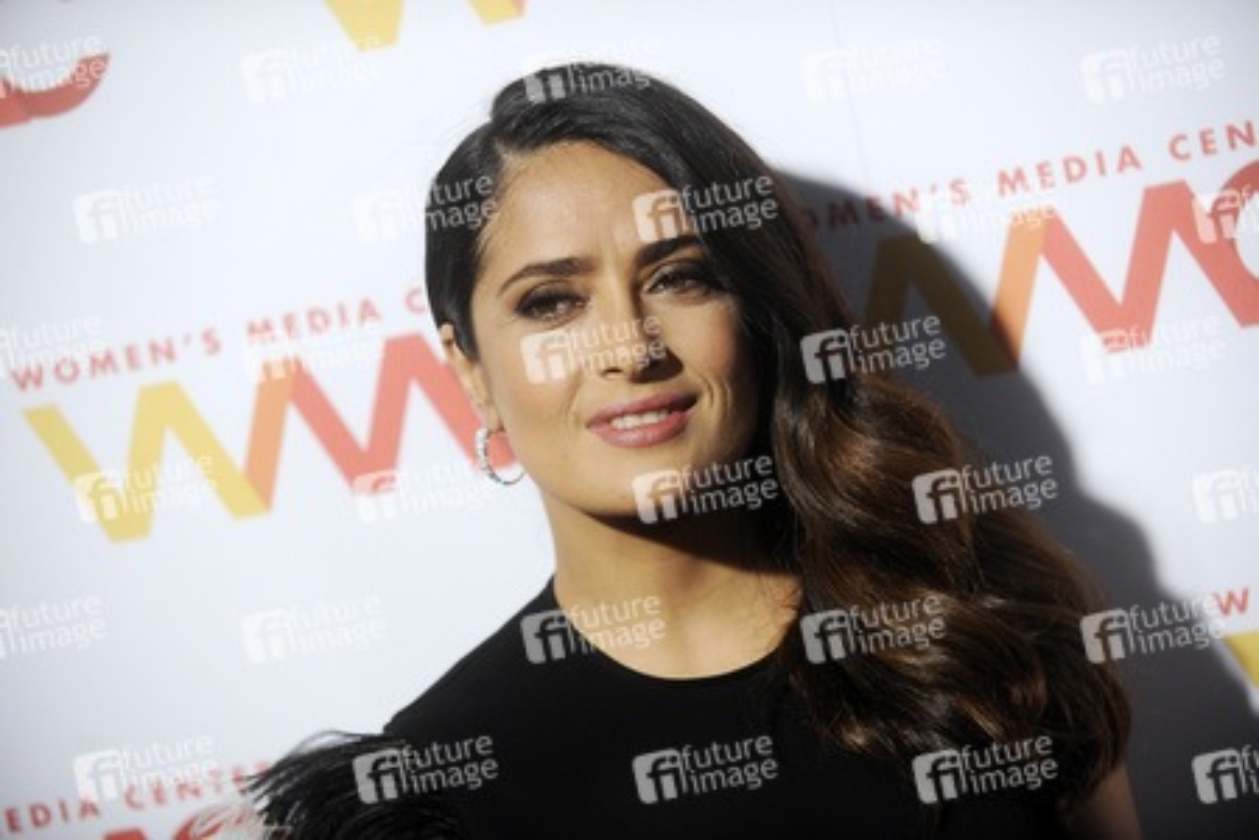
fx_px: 3847
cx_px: 630
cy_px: 420
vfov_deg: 12.5
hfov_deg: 18.6
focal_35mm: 110
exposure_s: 1/640
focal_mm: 110
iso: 1600
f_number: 3.5
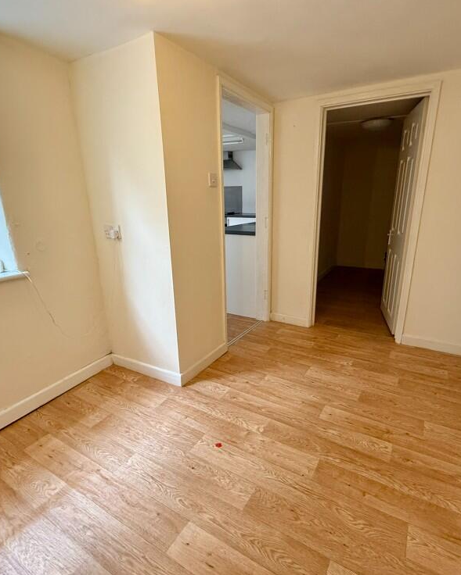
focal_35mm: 19
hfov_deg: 70.8
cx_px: 243
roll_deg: +0.4
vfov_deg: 83.3
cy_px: 295
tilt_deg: -17.2
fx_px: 324
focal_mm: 2.22
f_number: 2.2
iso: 500
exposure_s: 1/50
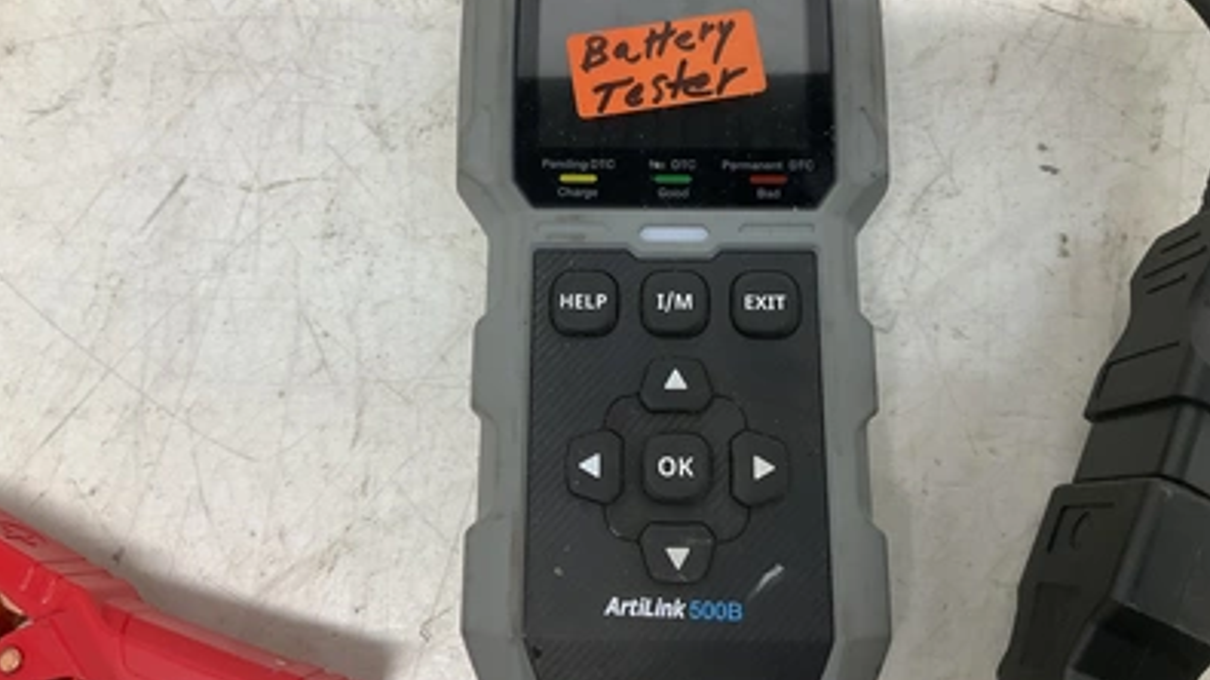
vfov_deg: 36.5
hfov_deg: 61.0
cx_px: 603
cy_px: 279
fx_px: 1026
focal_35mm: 32
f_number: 1.8
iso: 64
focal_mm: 3
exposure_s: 1/120
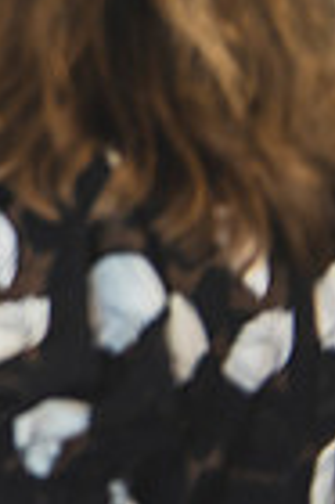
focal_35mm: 187
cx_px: -638
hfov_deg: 6.7
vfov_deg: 10.8
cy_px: -92
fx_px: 2616
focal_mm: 45
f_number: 2.8
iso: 800
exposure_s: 1/200
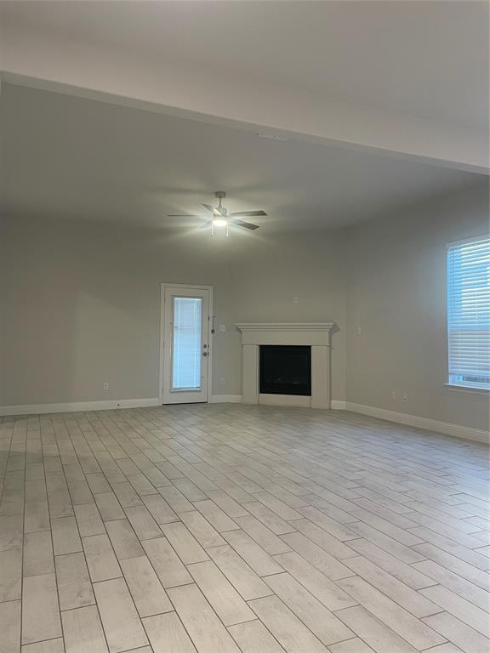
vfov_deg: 67.3
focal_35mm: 26
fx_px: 491
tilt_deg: +2.4
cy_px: 326
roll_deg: +0.5
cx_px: 245
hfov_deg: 53.1
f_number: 1.6
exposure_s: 1/60
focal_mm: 4.2
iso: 100
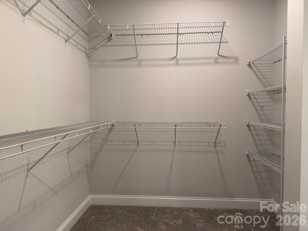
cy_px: 116
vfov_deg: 56.8
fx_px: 214
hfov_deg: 71.6
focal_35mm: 24
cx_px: 154
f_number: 1.78
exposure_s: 1/60
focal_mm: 6.76
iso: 100
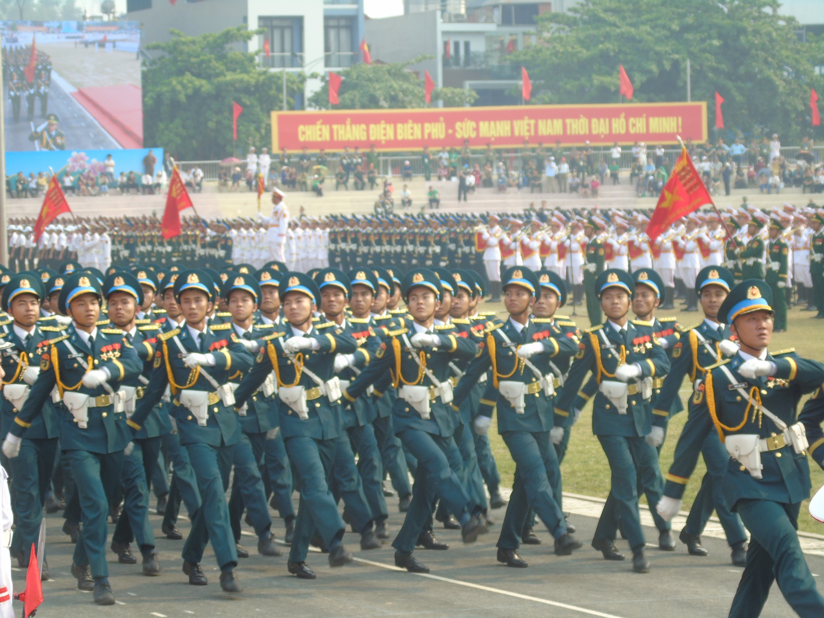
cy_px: 309
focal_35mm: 142
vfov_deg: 10.4
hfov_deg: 13.9
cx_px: 412
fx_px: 3380
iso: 80
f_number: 4.7
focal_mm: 25
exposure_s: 1/160
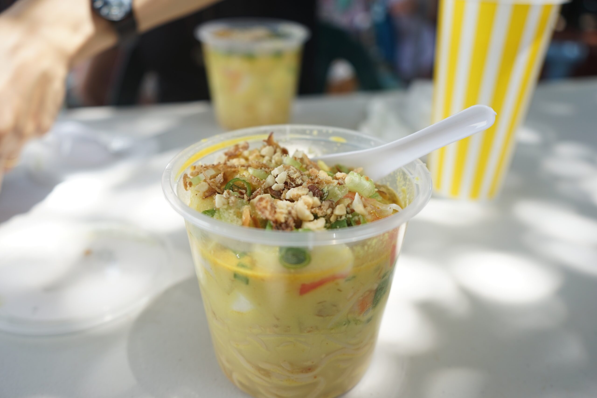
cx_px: 298
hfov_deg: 65.5
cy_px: 199
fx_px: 464
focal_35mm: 28
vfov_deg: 46.4
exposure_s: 1/125
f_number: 3.5
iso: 100
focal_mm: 28
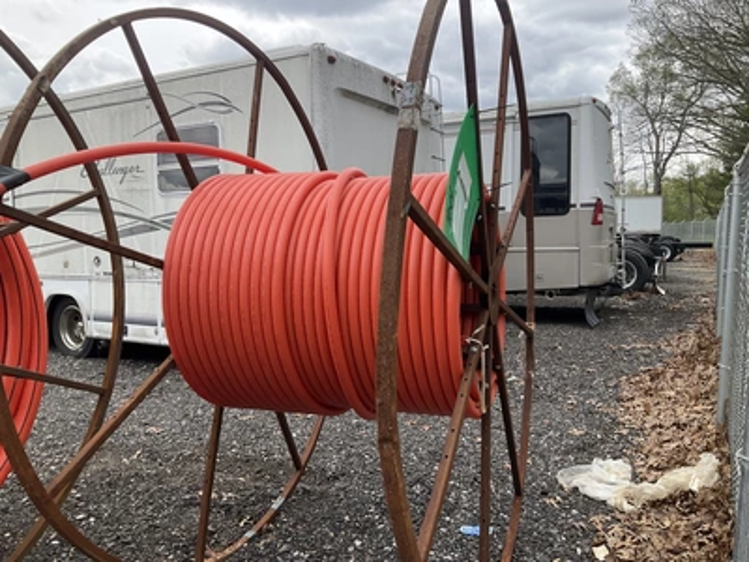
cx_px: 374
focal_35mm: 29
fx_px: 627
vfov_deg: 48.2
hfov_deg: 61.7
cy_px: 281
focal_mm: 3
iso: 25
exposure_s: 1/439
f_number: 1.8
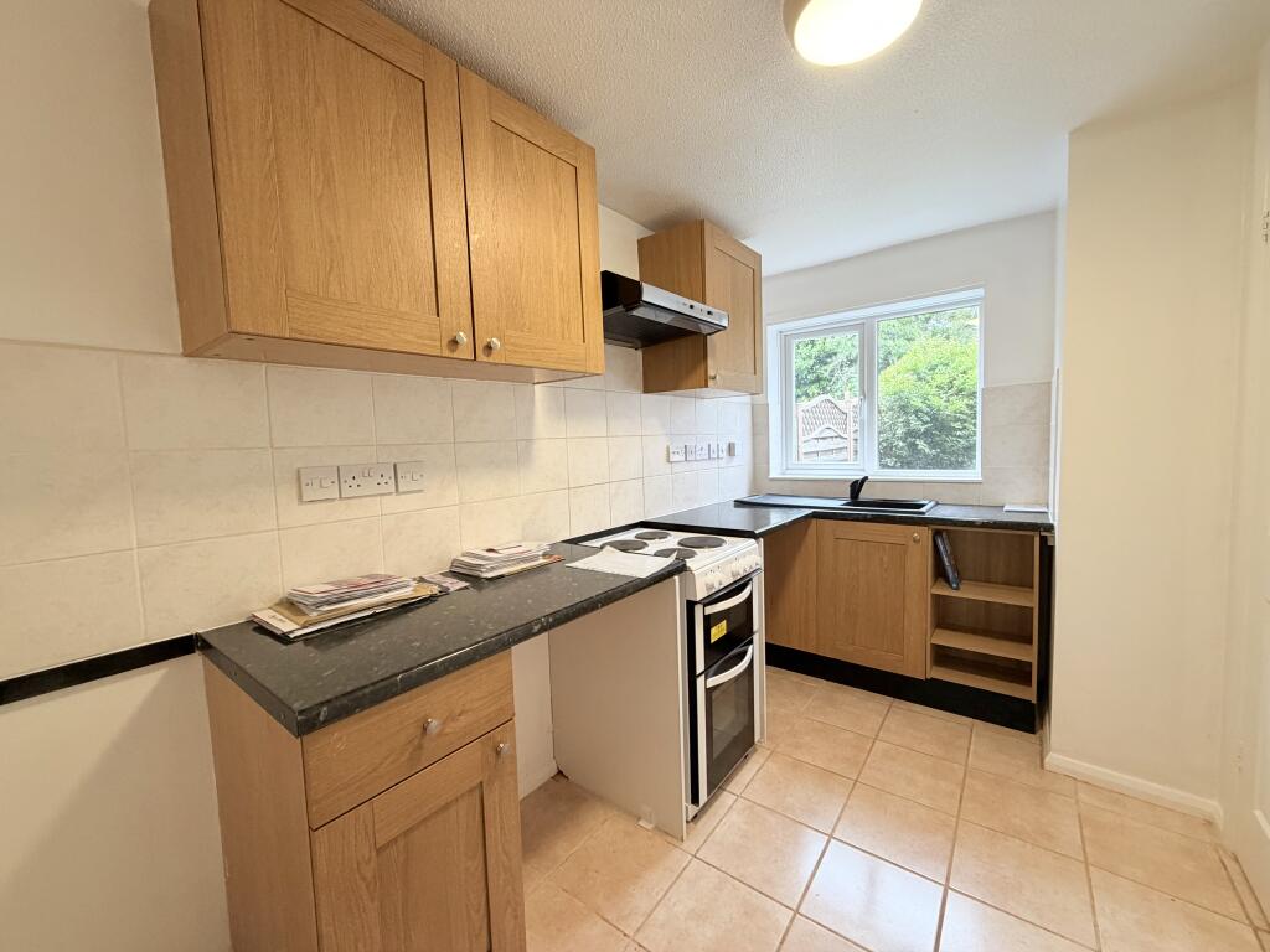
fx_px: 514
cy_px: 476
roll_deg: +2.4
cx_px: 635
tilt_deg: -4.1
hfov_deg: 102.1
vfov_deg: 85.7
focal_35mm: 14
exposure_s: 1/50
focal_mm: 2.22
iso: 250
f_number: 2.2
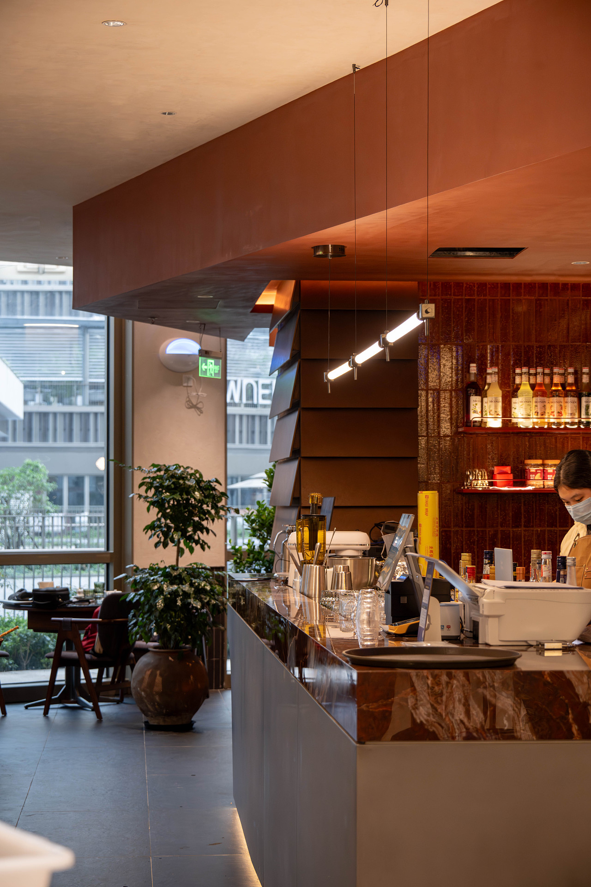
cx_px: 296
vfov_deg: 25.7
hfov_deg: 17.3
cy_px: 444
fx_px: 1945
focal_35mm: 79
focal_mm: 79
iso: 1250
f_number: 6.3
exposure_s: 1/50
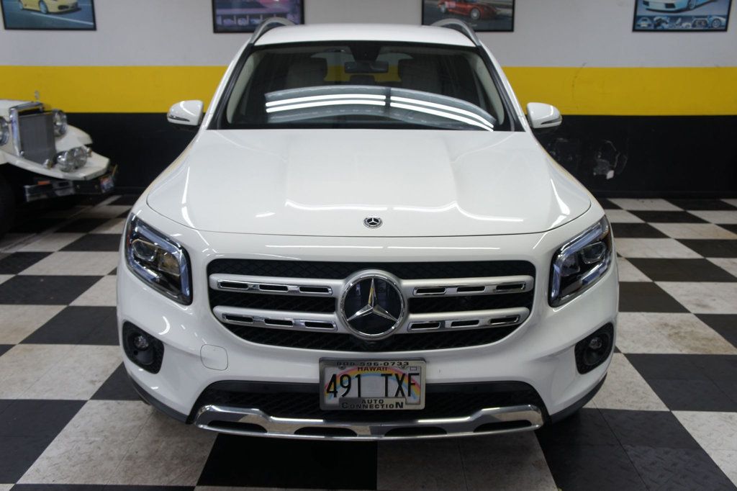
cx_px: 368
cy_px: 246
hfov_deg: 57.2
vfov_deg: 39.9
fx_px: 675
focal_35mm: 33
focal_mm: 22
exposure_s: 1/40
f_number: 4
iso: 200
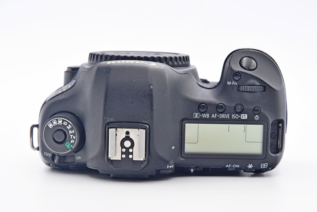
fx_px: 1057
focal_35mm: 120
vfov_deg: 11.4
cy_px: 106
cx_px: 158
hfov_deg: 17.1
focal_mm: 80
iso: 1250
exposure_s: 1/125
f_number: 8
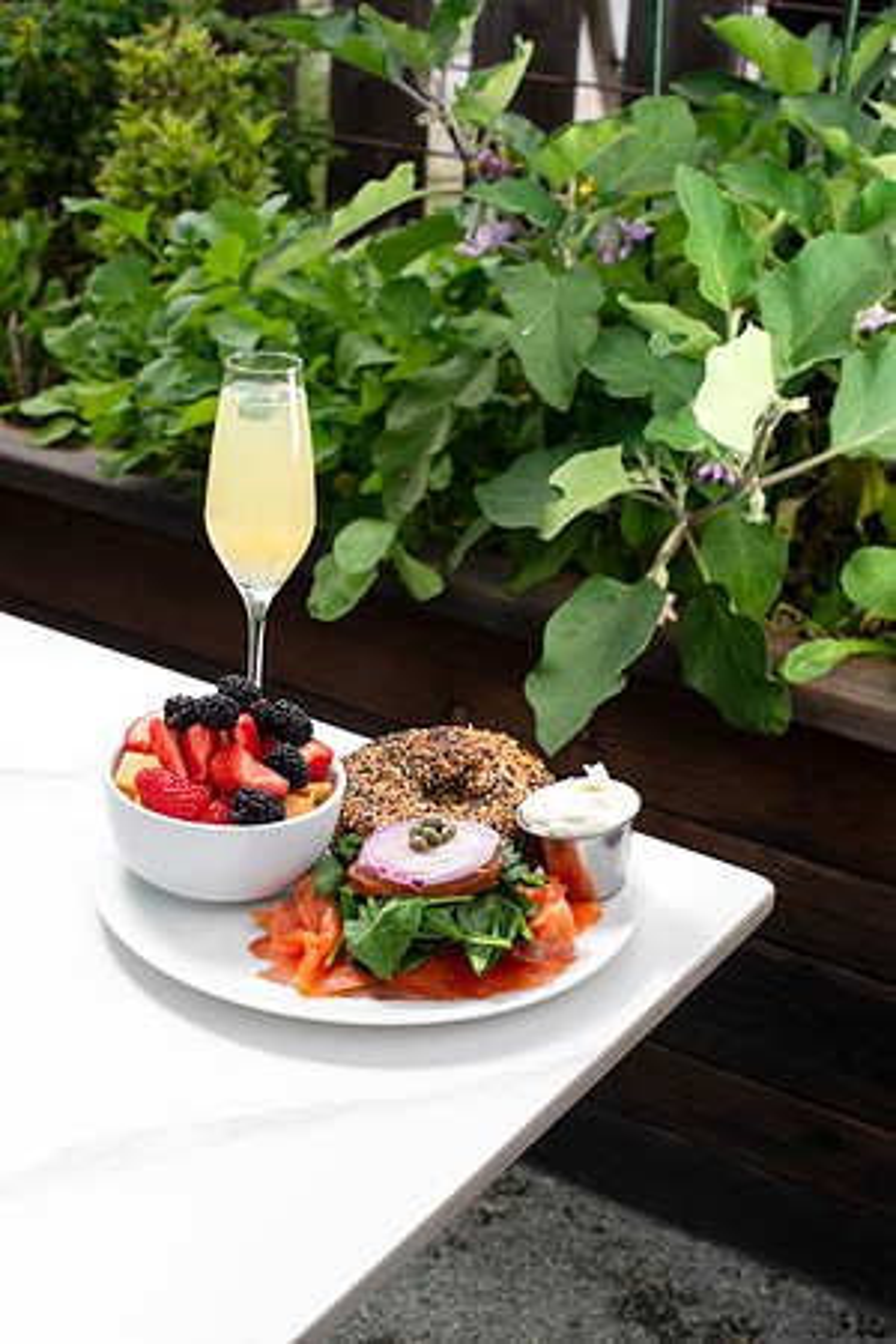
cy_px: 672
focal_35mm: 50
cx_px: 448
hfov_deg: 27.0
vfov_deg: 39.6
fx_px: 1867
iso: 200
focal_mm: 50
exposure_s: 1/200
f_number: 8
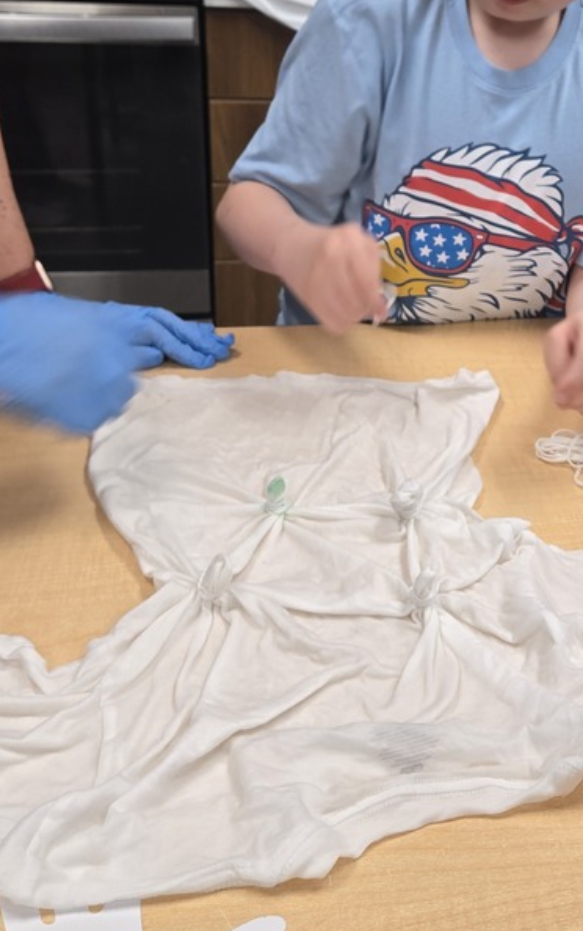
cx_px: 472
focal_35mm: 42
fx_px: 1066
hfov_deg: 29.8
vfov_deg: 46.5
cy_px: 323
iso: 80
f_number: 1.8
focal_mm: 5.4
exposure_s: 1/50.3
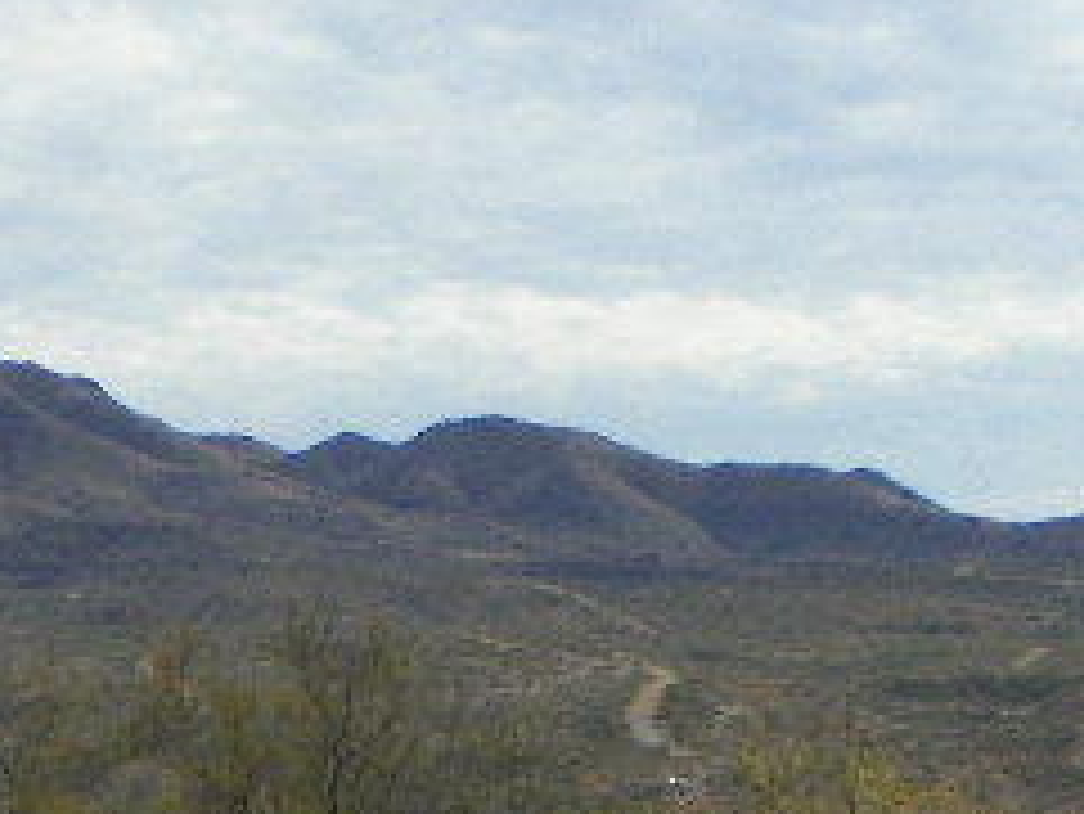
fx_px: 4324
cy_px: 1097
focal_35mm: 138
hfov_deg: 12.4
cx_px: -1169
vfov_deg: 10.5
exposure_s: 1/400
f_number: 5.6
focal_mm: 4.6
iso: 64
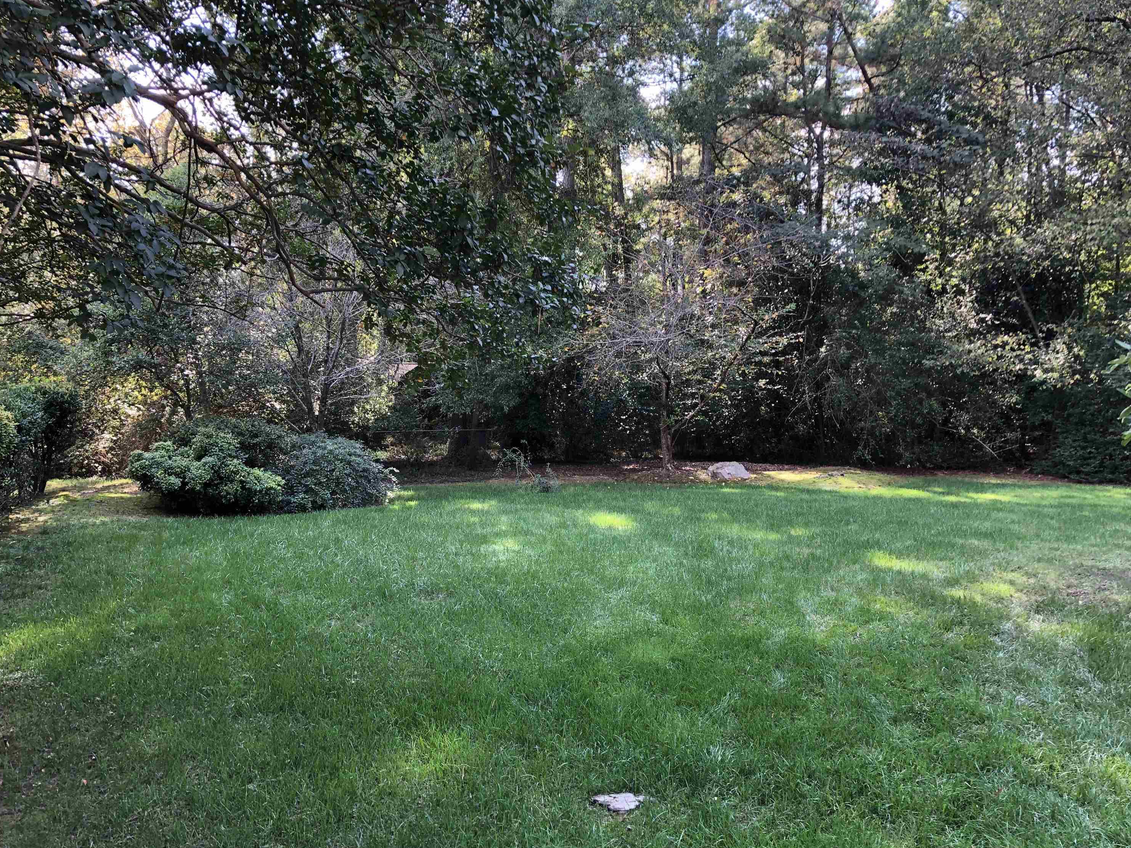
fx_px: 948
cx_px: 570
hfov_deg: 61.7
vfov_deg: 48.2
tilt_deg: -4.1
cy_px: 437
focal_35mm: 29
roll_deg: +0.3
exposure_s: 1/120
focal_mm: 3.99
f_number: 1.8
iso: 50
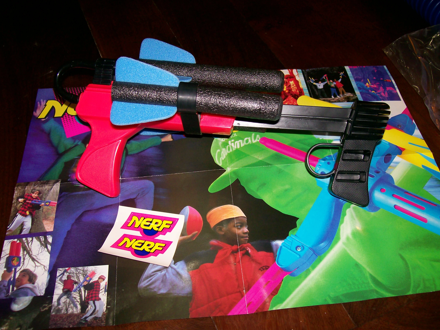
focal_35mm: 37
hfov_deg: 50.1
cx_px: 221
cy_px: 168
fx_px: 470
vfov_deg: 38.7
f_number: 2.7
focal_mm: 6
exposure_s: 1/64
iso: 80
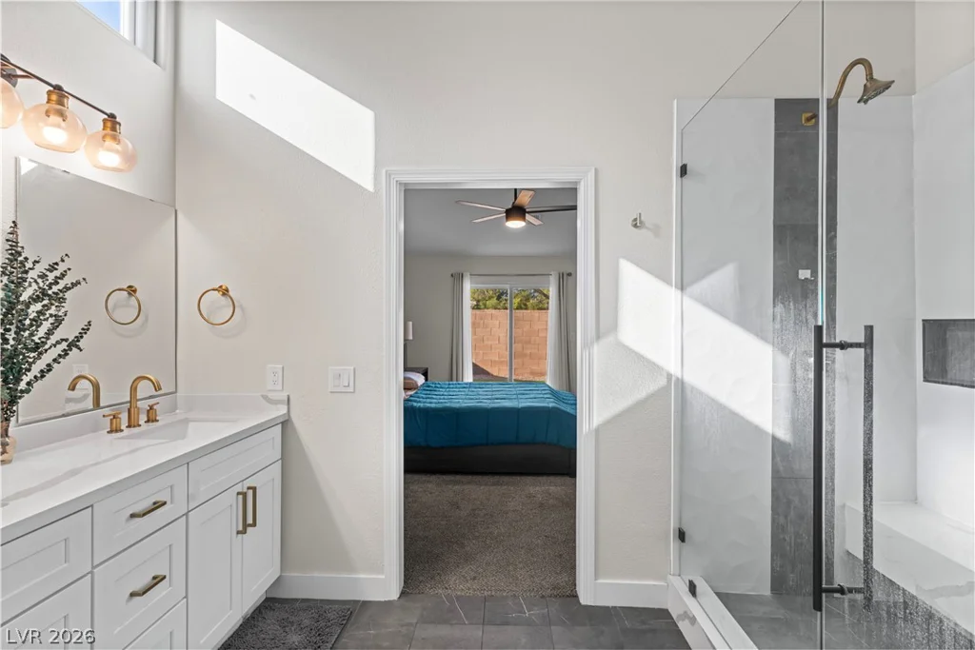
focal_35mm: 18
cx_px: 488
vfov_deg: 67.4
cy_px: 325
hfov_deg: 90.0
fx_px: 488
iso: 400
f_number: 8
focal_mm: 18
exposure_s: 1/1250
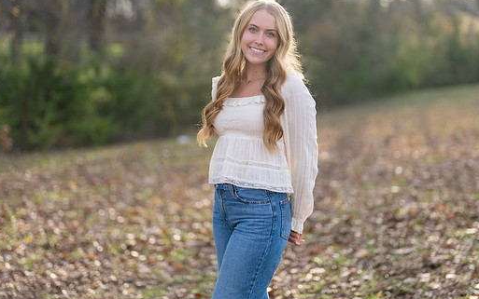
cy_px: 112
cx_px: 264
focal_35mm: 72
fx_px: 940
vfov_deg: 18.1
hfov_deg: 28.6
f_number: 1.2
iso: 100
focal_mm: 50
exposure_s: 1/1600
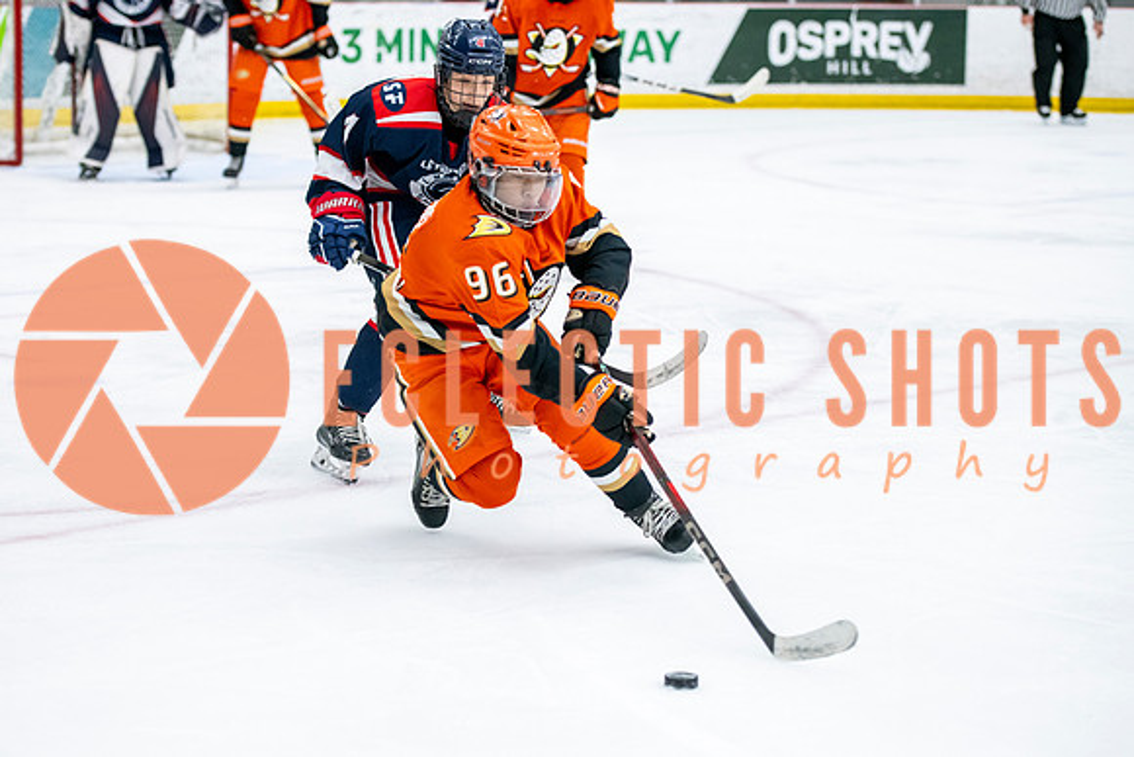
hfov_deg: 20.2
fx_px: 3190
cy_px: 402
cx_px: 510
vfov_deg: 13.5
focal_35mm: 101
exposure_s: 1/800
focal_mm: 90
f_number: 3.2
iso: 2500
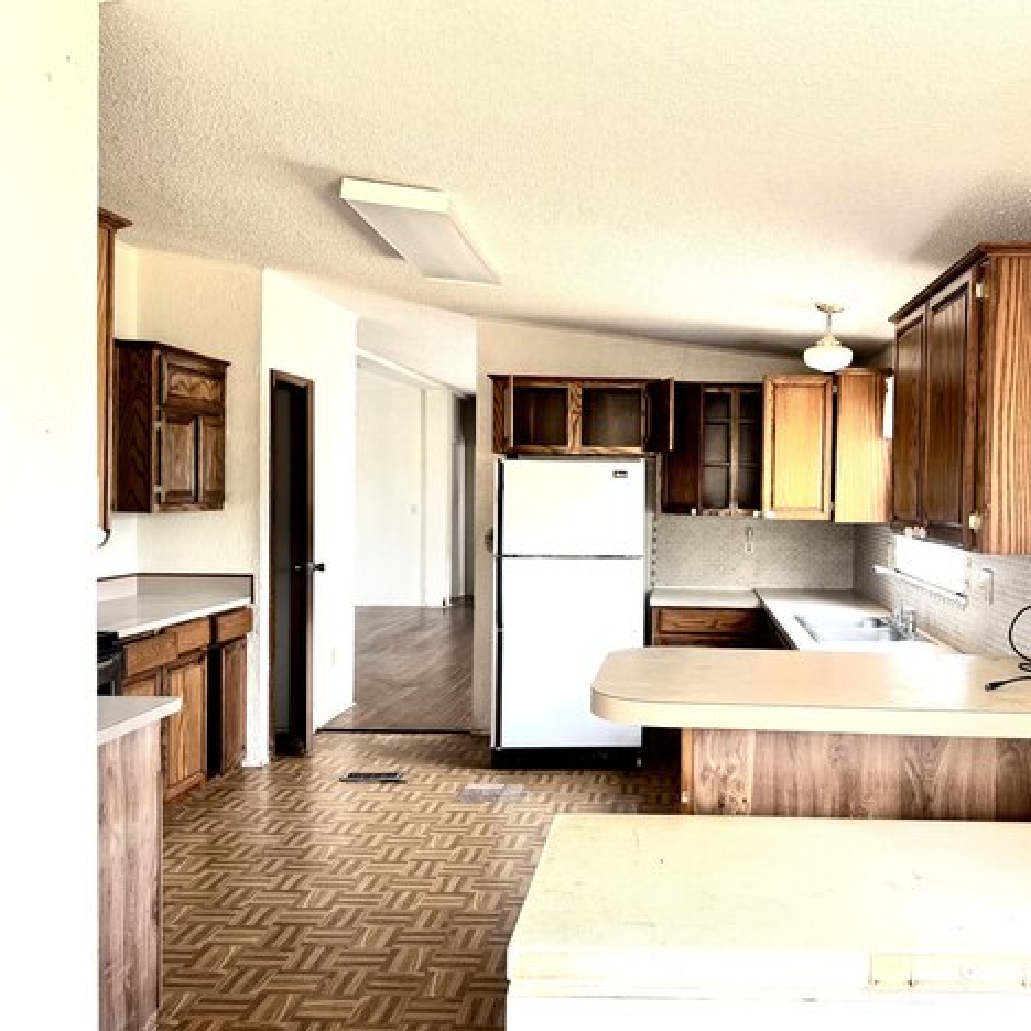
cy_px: 522
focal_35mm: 29
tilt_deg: -1.7
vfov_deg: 55.6
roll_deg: -0.8
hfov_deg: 54.6
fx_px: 977
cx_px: 683
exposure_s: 1/121
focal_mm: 6.76
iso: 200
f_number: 1.78
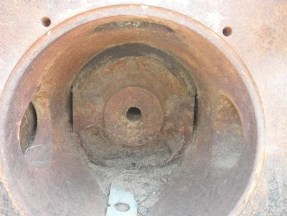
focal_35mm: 28
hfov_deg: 63.4
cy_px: 108
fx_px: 232
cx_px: 144
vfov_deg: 49.7
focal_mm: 5
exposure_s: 1/30
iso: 160
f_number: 3
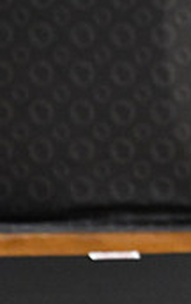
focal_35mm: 1030
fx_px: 8550
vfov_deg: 2.0
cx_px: 485
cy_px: 100
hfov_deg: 1.3
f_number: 2.8
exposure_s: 1/800
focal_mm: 200
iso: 5000
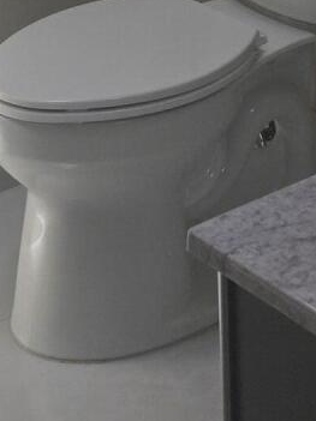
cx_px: 46
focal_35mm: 131
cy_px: -272
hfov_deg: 11.3
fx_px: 1595
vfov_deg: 13.8
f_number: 1.7
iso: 50
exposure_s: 1/180
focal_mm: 6.3
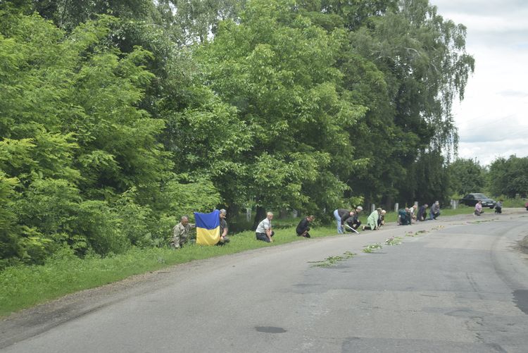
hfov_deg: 36.9
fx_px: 792
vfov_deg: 25.1
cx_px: 264
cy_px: 176
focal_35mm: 54
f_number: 8
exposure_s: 1/250
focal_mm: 36
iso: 250
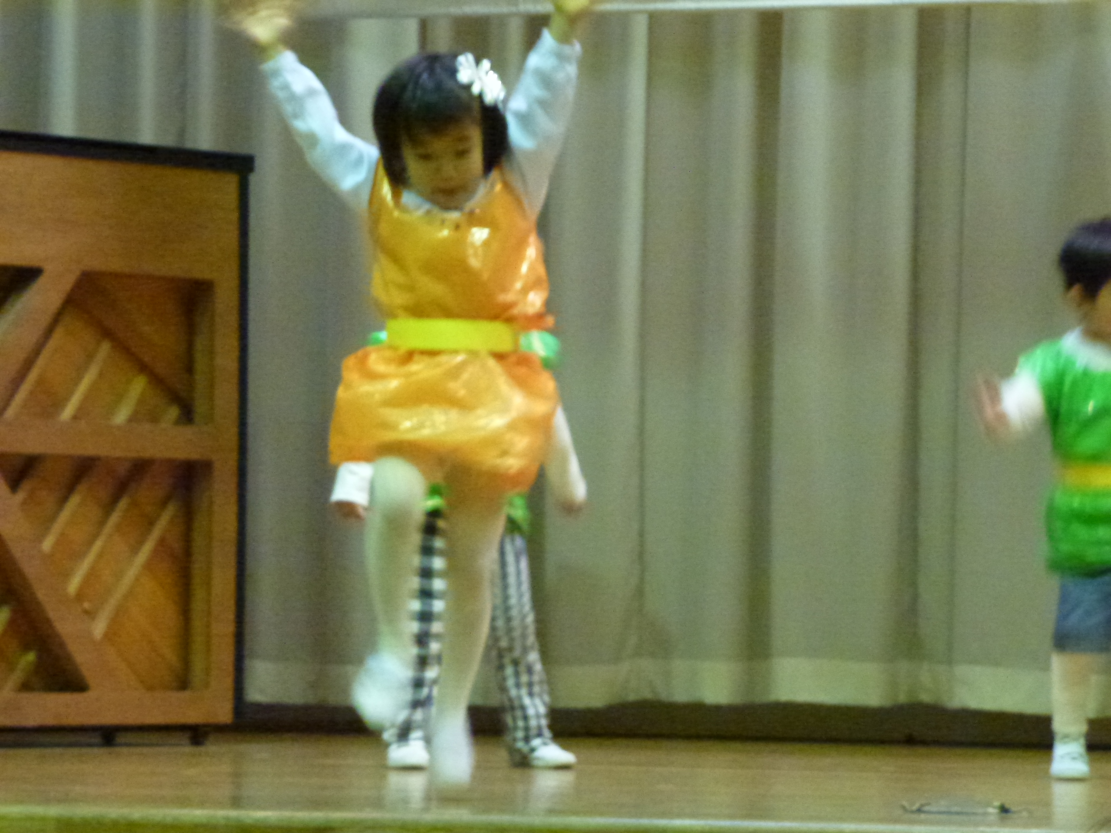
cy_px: 416
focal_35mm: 142
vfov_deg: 10.4
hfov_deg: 13.9
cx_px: 556
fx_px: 4557
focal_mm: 25.5
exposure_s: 1/30
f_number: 5.3
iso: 1600
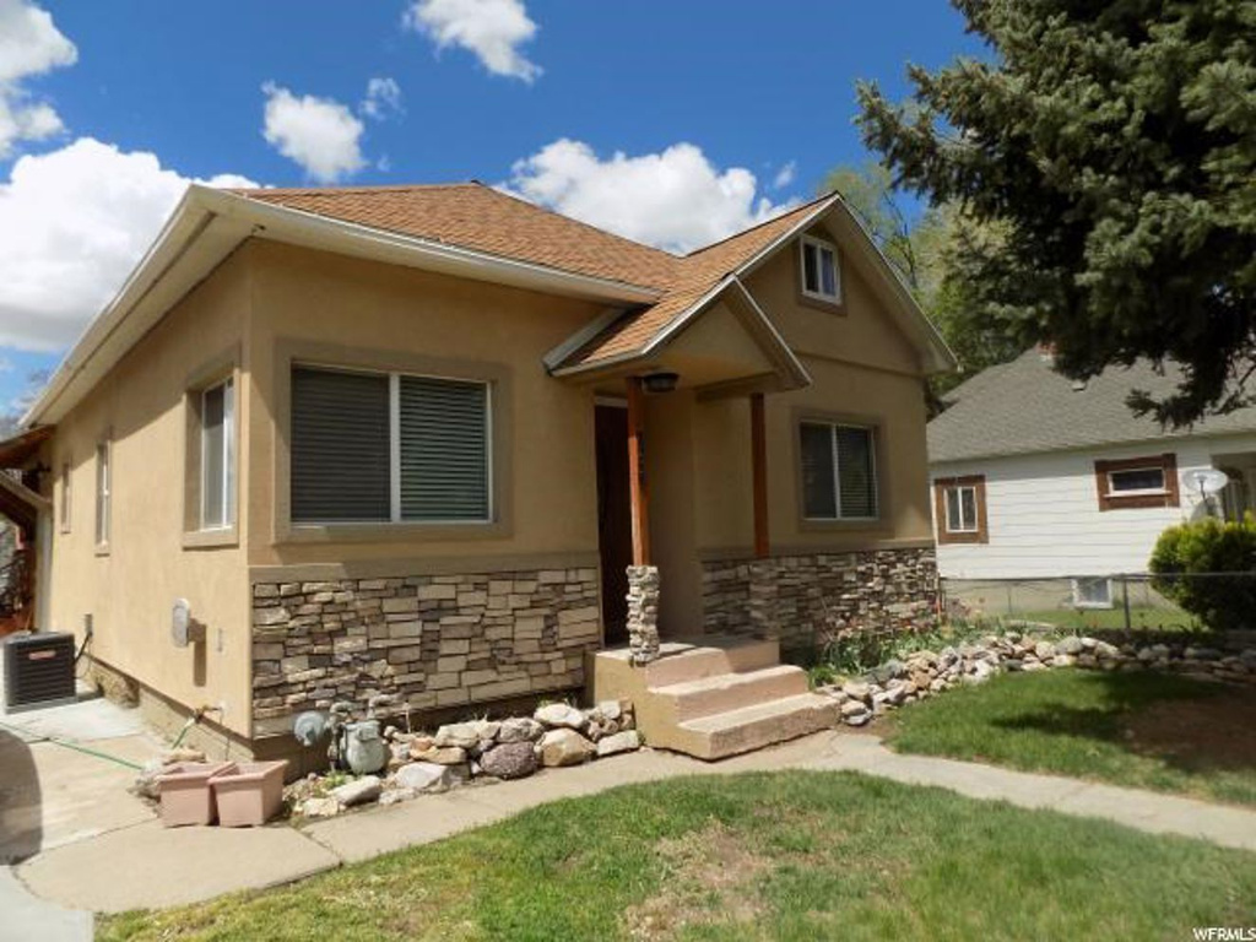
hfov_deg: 73.9
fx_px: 835
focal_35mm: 23
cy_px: 471
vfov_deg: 58.9
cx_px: 628
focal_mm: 4
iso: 80
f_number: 3.1
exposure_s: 1/1500
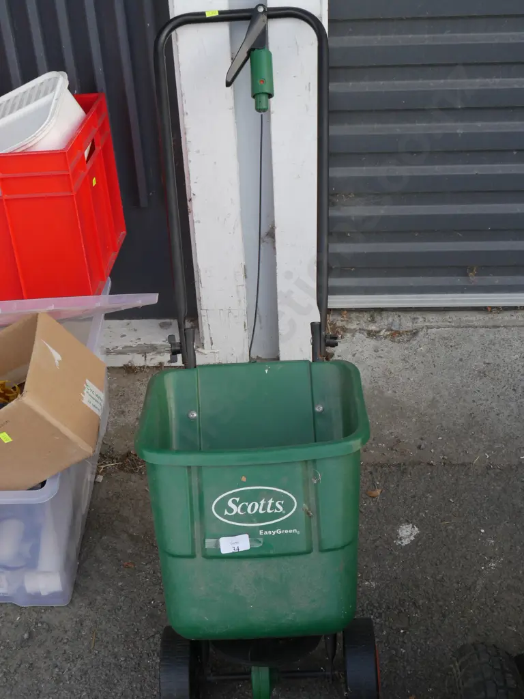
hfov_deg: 29.1
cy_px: 350
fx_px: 1009
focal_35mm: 50
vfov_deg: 38.2
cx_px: 262
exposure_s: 1/60
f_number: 10
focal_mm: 25
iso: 500
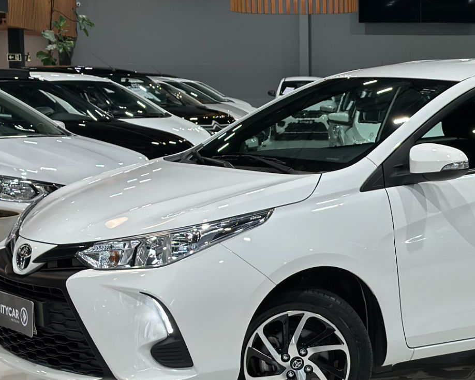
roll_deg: +0.0
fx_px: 1377
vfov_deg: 15.7
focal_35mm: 98
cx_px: 385
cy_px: 247
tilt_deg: -7.0
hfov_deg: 19.4
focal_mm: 6.86
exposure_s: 1/120
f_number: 1.78
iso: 100
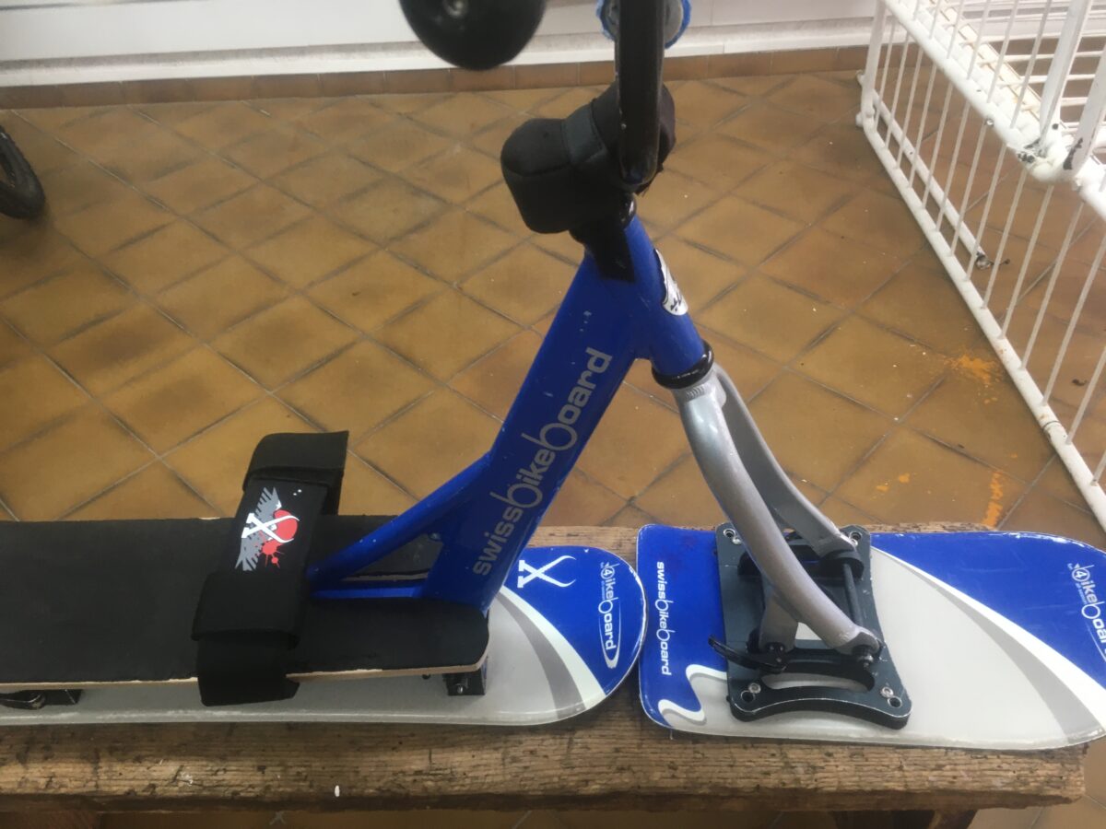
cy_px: 414
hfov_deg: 61.7
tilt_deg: -41.9
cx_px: 553
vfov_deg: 48.2
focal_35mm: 29
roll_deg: +2.6
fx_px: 927
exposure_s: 1/33
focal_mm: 4.15
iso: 80
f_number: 2.2
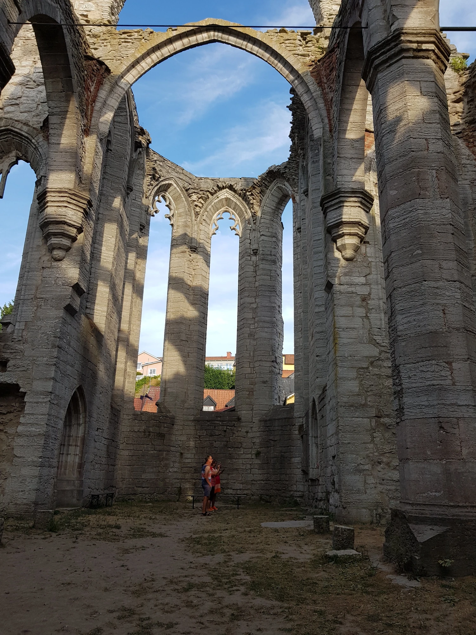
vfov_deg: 67.3
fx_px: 477
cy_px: 318
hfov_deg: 53.1
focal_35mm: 26
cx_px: 238
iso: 40
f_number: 1.7
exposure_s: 1/792
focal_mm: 4.2
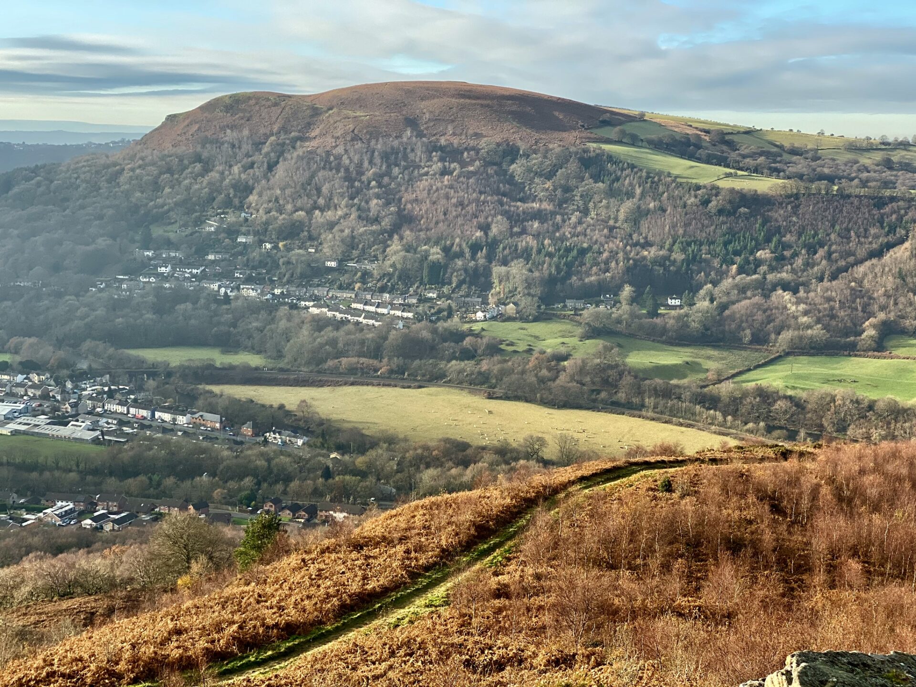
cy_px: 344
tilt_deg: -8.6
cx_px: 458
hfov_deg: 36.8
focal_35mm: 52
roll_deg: -1.1
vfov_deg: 28.0
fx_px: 1376
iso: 20
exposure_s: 1/1043
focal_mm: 6
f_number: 2
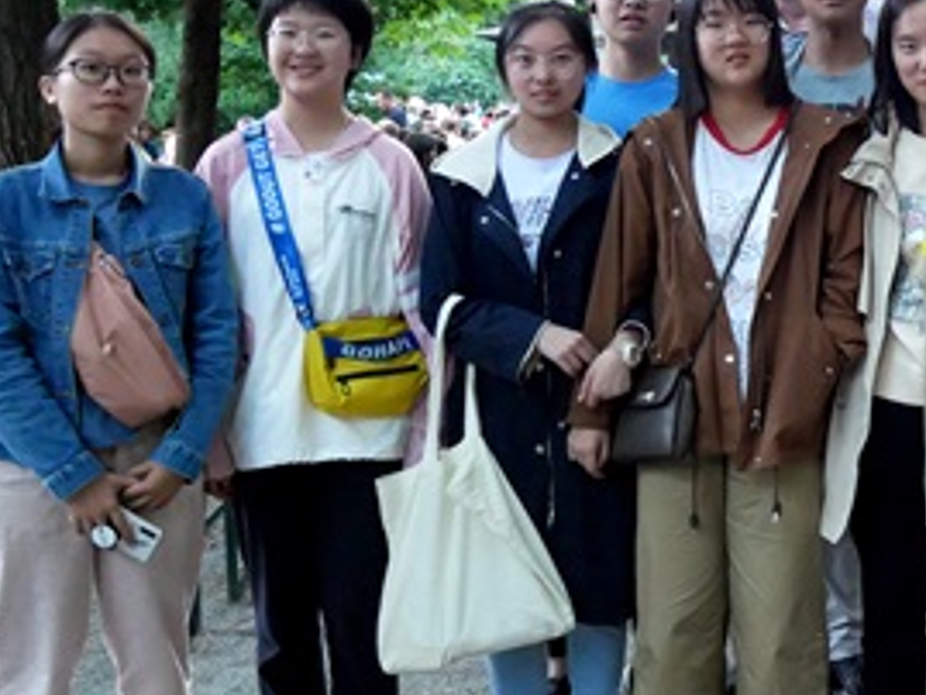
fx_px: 1793
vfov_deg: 21.8
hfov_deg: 27.1
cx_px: 957
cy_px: 198
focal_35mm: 67
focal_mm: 15
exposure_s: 1/50
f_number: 3.7
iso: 3200
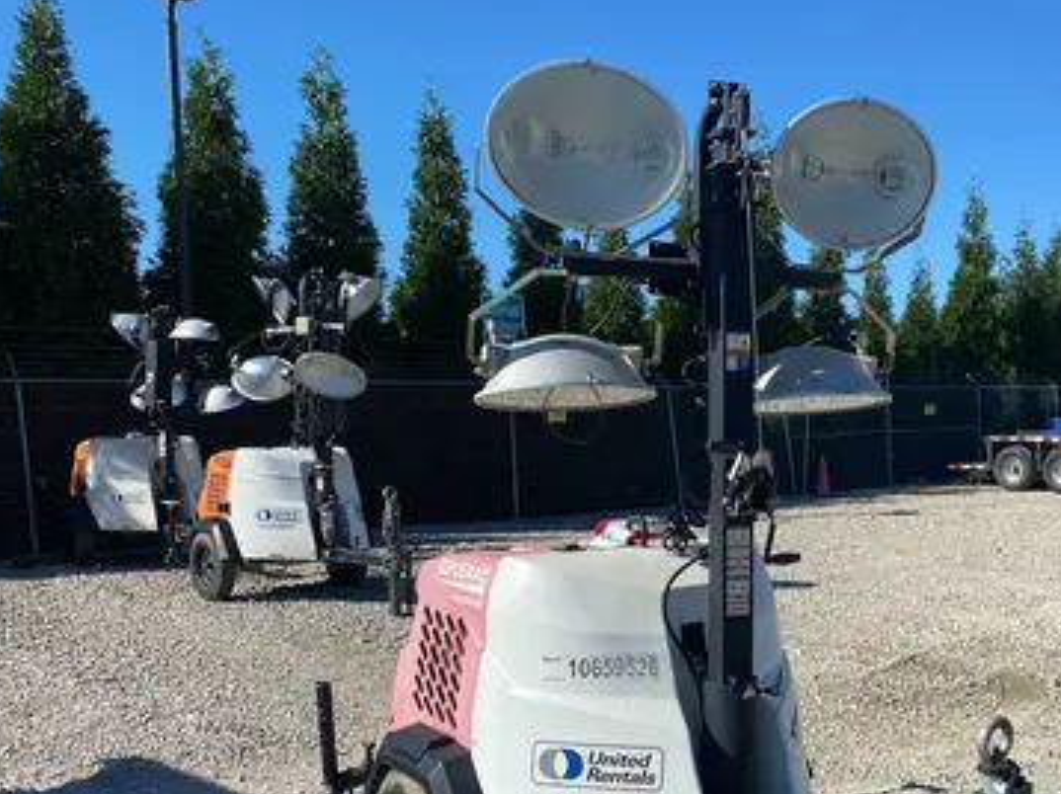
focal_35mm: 40
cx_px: 738
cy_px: 553
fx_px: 1225
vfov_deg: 35.4
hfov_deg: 45.8
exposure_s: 1/3497
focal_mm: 4.25
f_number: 1.8
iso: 32
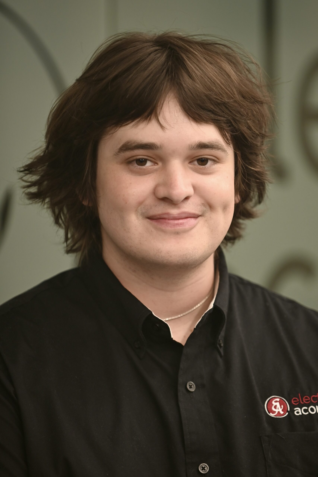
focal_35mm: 175
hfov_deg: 7.8
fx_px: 2318
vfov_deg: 11.7
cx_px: 159
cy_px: 238
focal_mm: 175
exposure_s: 1/160
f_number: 2.8
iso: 400
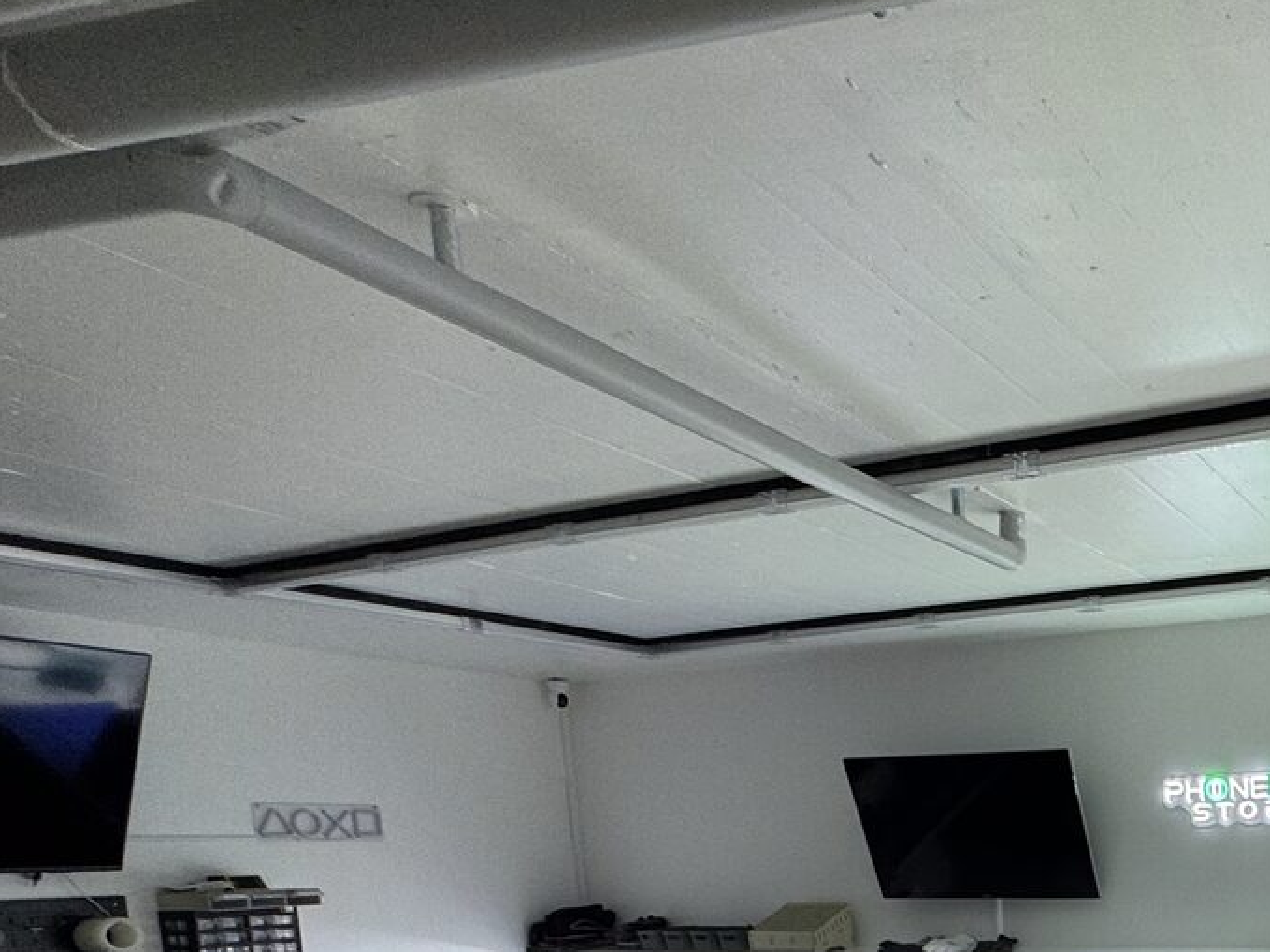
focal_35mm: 33
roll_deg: +1.5
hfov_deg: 43.8
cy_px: 989
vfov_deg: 37.5
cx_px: 1371
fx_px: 1210
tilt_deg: -6.2
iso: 80
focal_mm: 2.22
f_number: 2.2
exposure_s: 1/100
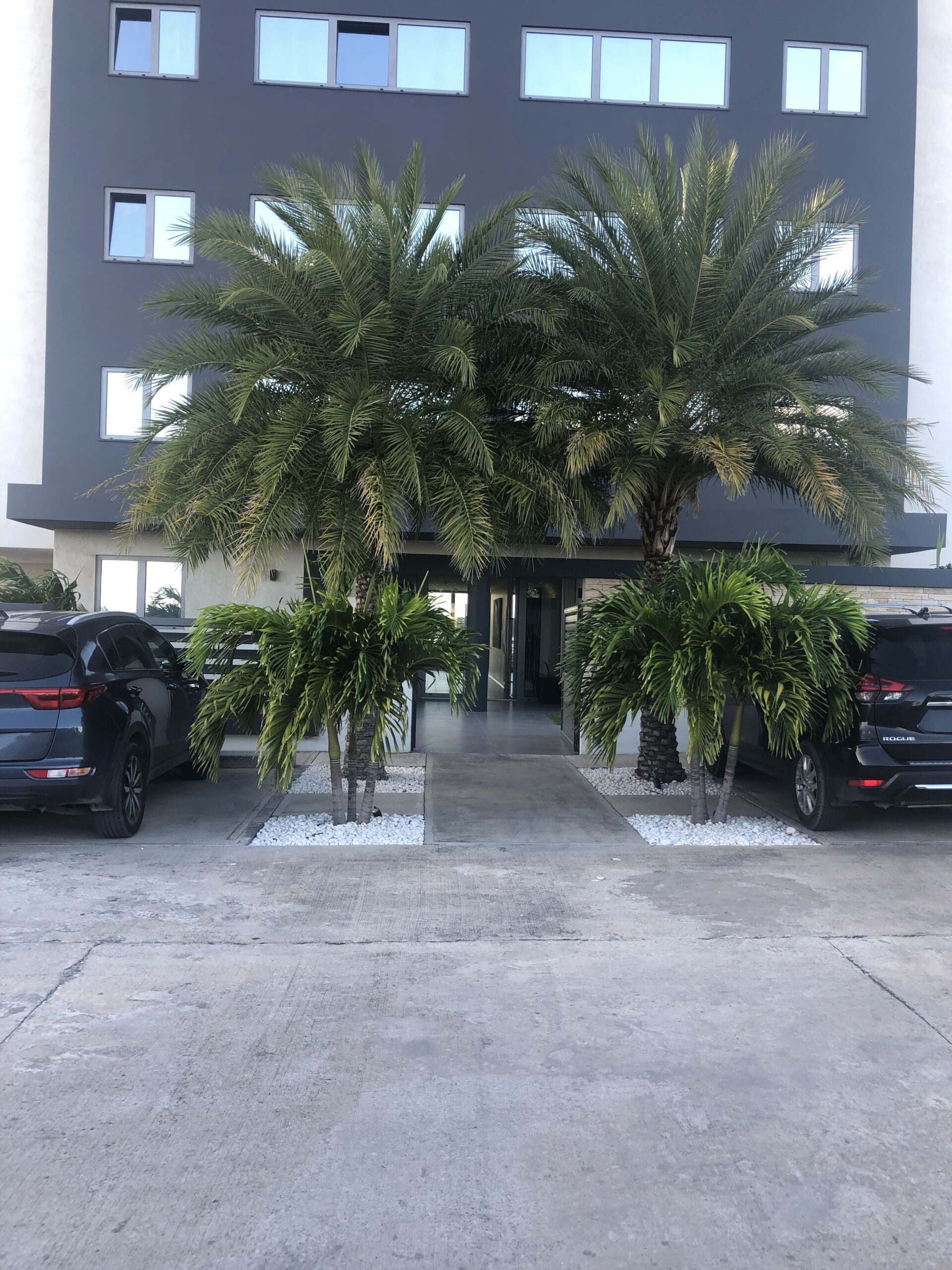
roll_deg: -2.4
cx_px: 476
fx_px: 1027
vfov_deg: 63.4
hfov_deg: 49.7
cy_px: 635
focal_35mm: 28
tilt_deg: -0.2
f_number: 1.8
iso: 25
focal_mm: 3.99
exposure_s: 1/120
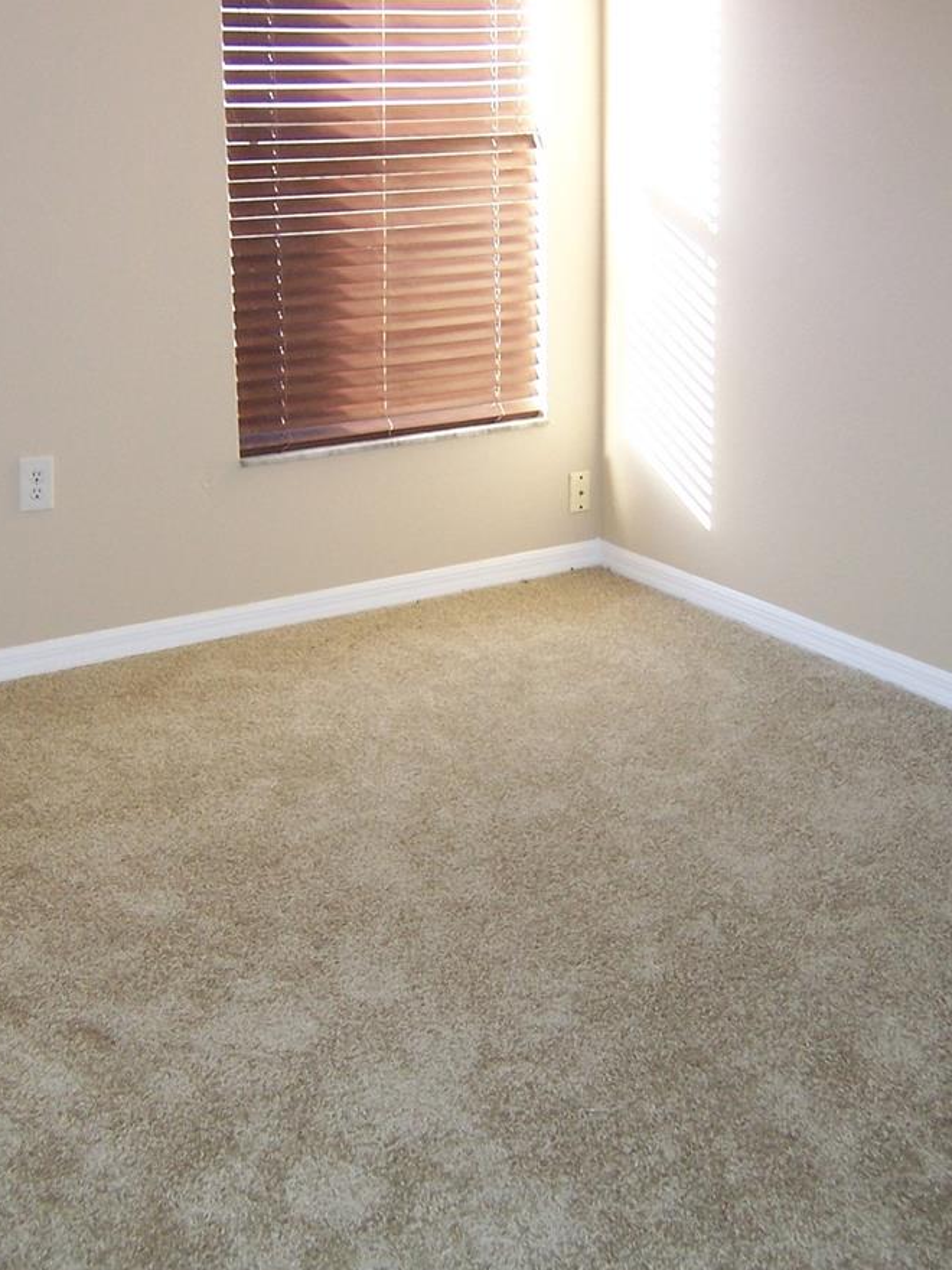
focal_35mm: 45
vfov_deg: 41.8
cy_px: 473
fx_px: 1650
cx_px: 470
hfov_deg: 32.2
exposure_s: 1/60
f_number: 2.8
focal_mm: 5.5
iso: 140
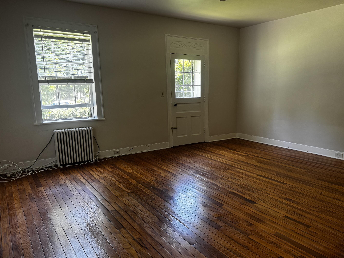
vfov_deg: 51.3
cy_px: 139
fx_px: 268
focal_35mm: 27
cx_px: 188
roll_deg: +1.1
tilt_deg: -10.3
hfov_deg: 65.2
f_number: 1.78
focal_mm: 6.76
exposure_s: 1/88
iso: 200
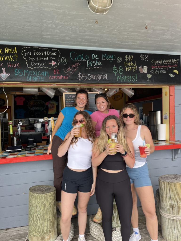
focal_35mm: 26
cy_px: 120
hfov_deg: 53.1
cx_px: 90
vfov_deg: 67.3
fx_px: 181
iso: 50
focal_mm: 5.1
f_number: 1.6
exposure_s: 1/592
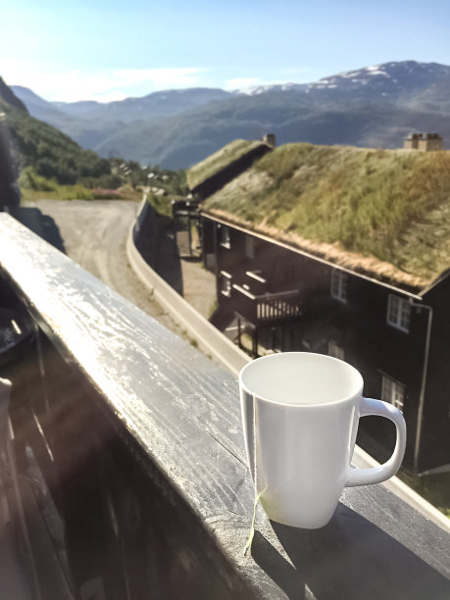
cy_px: 300
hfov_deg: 48.2
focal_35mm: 29
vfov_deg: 61.7
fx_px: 503
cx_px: 225
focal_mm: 4.15
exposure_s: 1/2198
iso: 32
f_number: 2.2
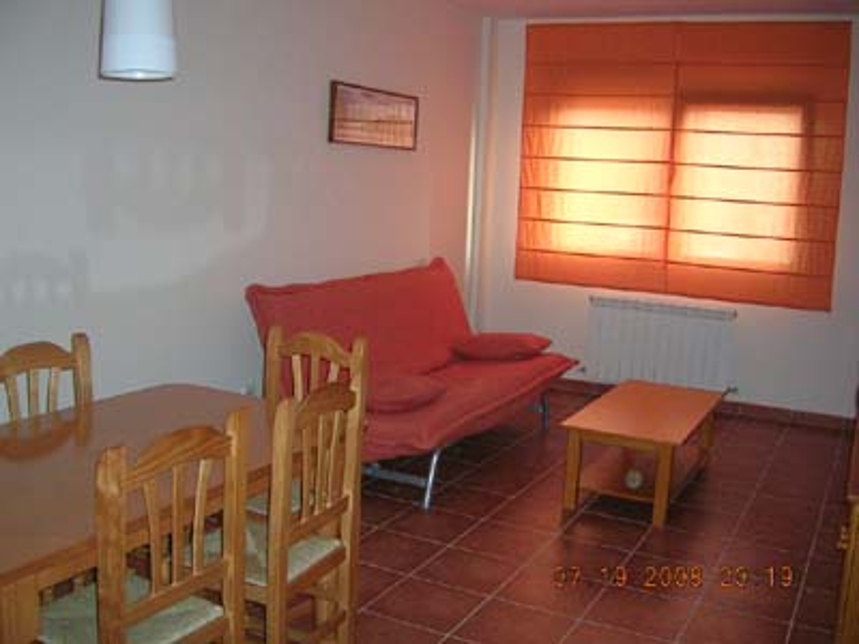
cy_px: 322
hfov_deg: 52.6
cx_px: 430
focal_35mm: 35
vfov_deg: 40.7
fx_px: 869
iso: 132
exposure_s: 1/60.1
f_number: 2.8
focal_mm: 5.4
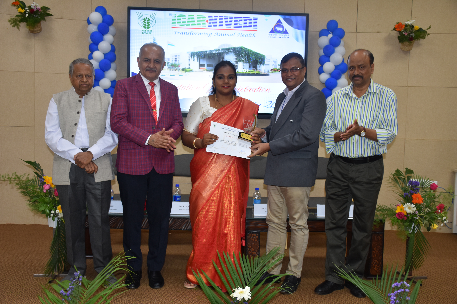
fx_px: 457
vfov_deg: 36.9
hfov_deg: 53.1
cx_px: 228
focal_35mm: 36
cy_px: 152
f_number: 3.8
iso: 400
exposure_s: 1/80
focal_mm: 24
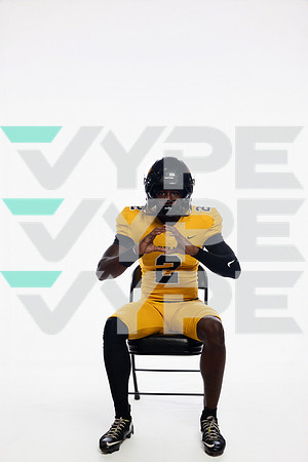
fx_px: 642
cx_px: 154
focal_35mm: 50
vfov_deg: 39.6
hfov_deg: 27.0
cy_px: 231
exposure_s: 1/250
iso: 640
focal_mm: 50
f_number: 5.6
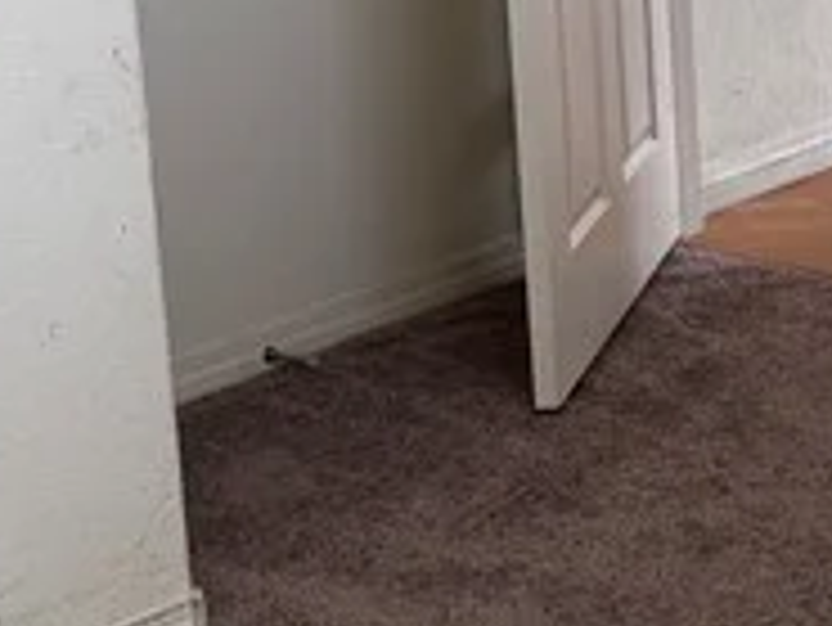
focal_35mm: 133
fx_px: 3199
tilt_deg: -13.8
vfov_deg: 11.1
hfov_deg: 14.7
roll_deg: +2.1
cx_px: 652
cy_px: 68
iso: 160
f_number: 1.78
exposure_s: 1/120
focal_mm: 6.76
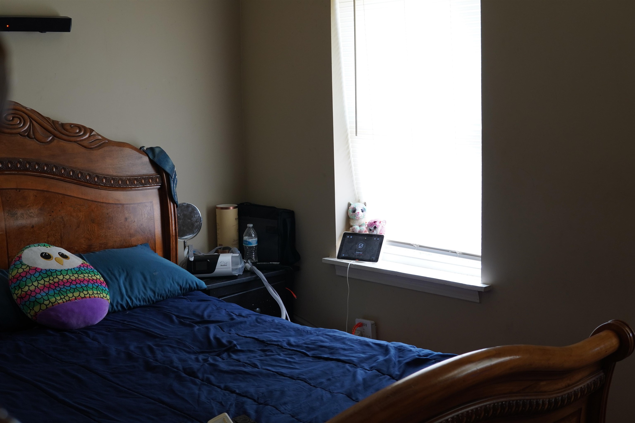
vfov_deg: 29.9
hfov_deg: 43.6
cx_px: 318
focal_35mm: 45
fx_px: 794
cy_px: 212
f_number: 5.6
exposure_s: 1/20
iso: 400
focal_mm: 30
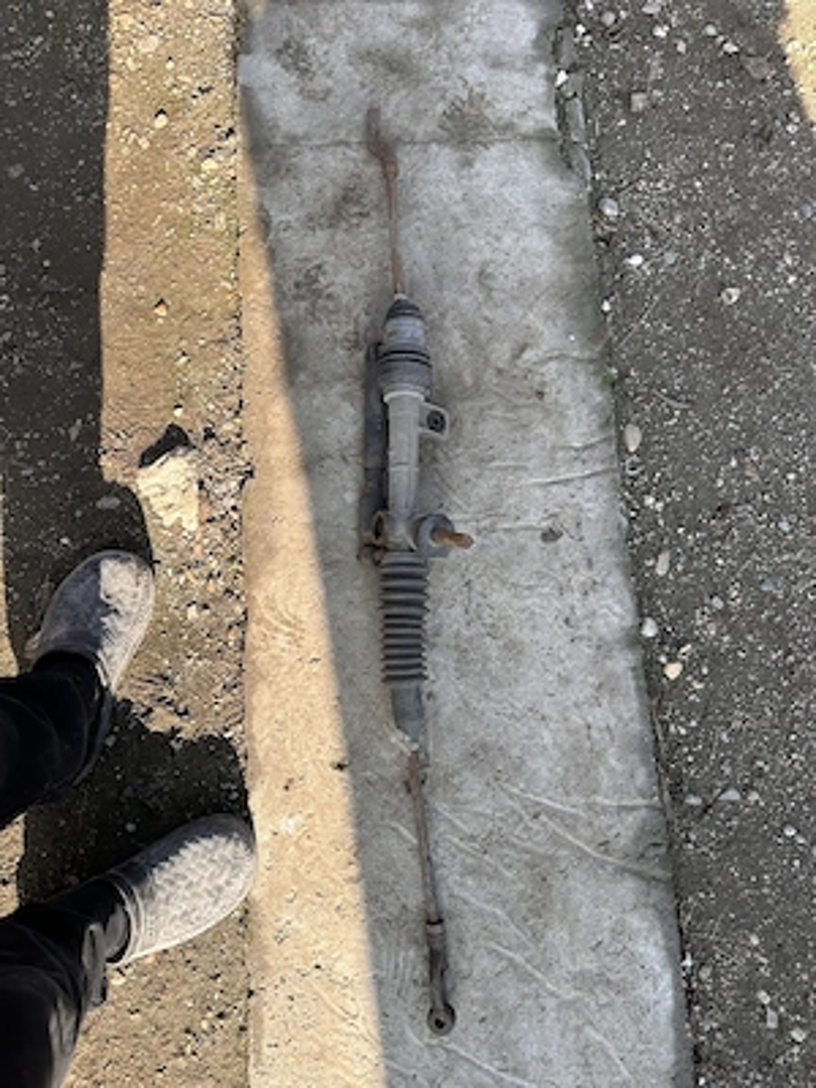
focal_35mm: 24
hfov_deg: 56.8
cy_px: 544
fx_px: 754
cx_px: 408
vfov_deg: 71.6
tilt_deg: -79.2
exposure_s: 1/1157
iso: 80
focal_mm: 6.86
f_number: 1.78
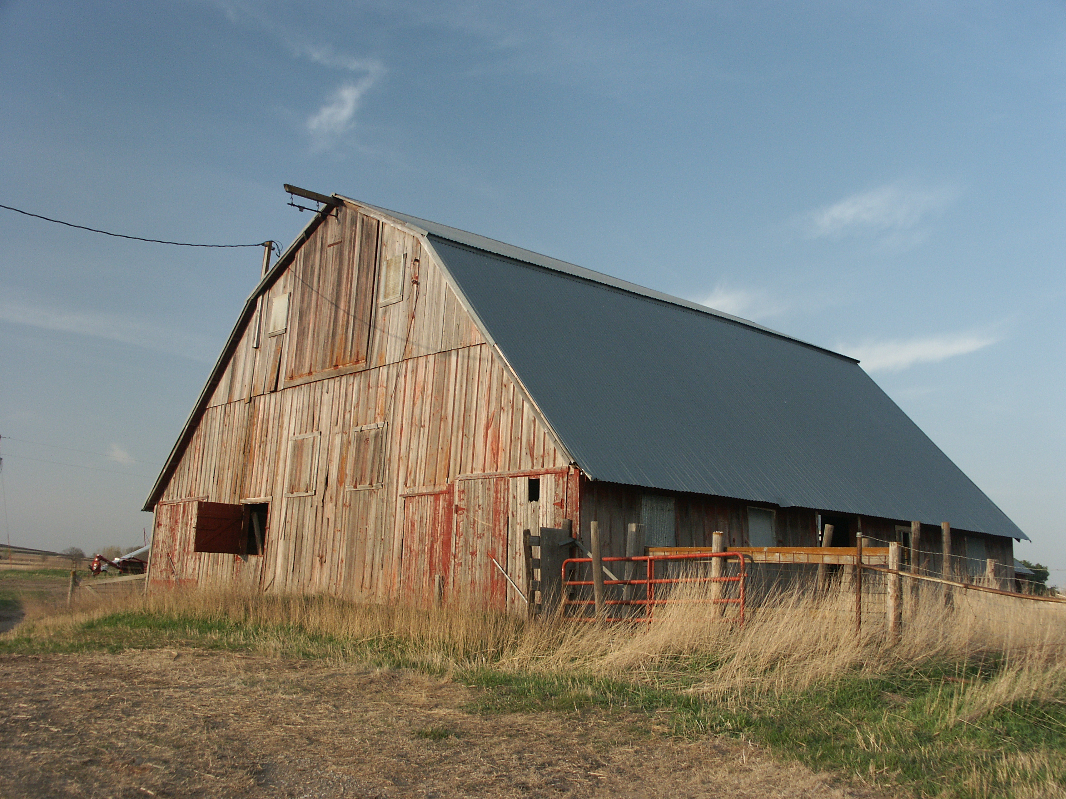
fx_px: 1170
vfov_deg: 37.7
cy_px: 400
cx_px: 533
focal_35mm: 38
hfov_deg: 49.0
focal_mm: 9.8
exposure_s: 1/250
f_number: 3.5
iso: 100
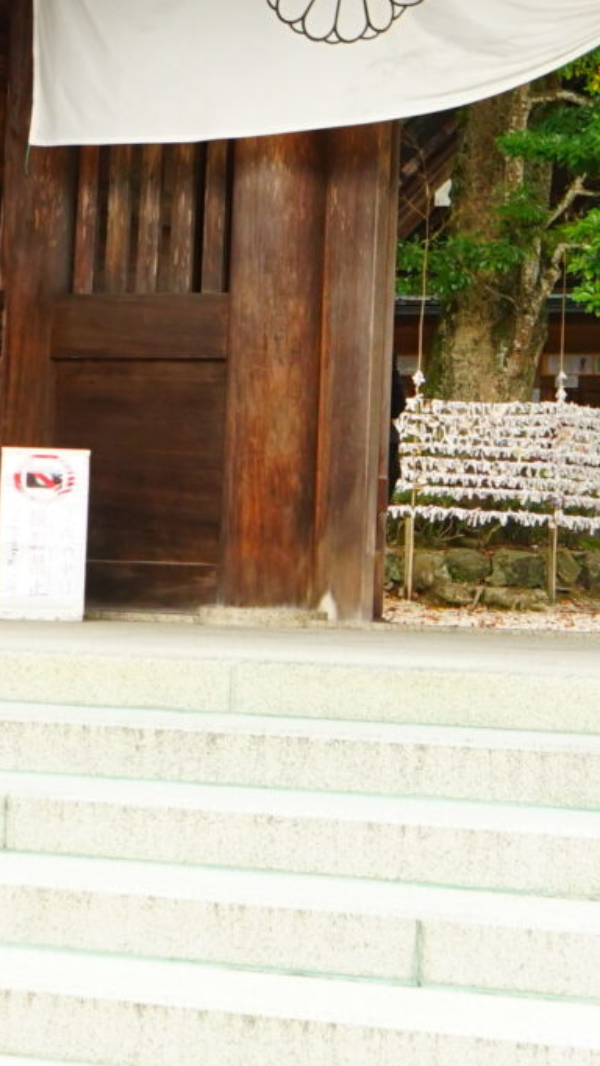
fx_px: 3335
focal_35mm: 118
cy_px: 118
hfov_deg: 10.3
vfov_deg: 17.9
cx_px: 366
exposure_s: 1/60
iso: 640
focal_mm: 30
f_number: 14
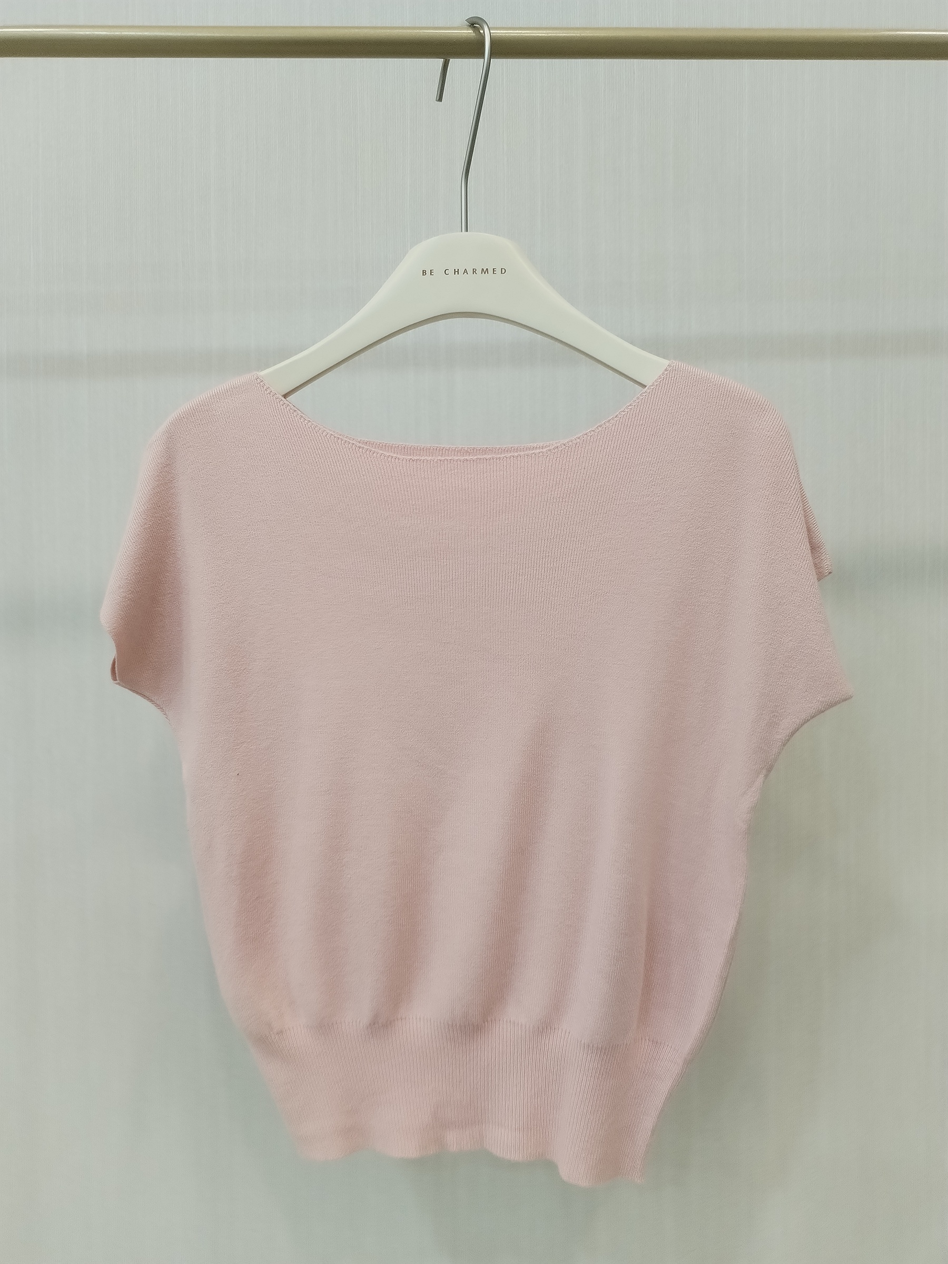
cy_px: 632
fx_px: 1059
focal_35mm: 29
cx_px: 474
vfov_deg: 61.7
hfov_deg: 48.2
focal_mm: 4.75
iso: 425
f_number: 1.8
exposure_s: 1/60
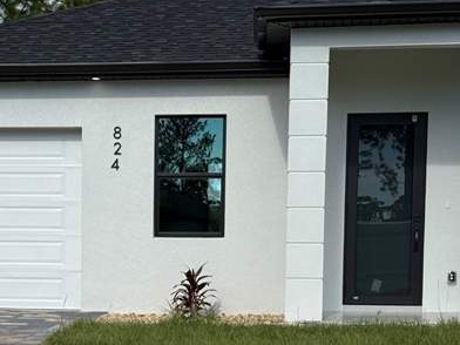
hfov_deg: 19.8
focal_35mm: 98
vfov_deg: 14.9
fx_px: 1302
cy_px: 322
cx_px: 94
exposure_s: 1/6536
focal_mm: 6.76
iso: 64
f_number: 1.78
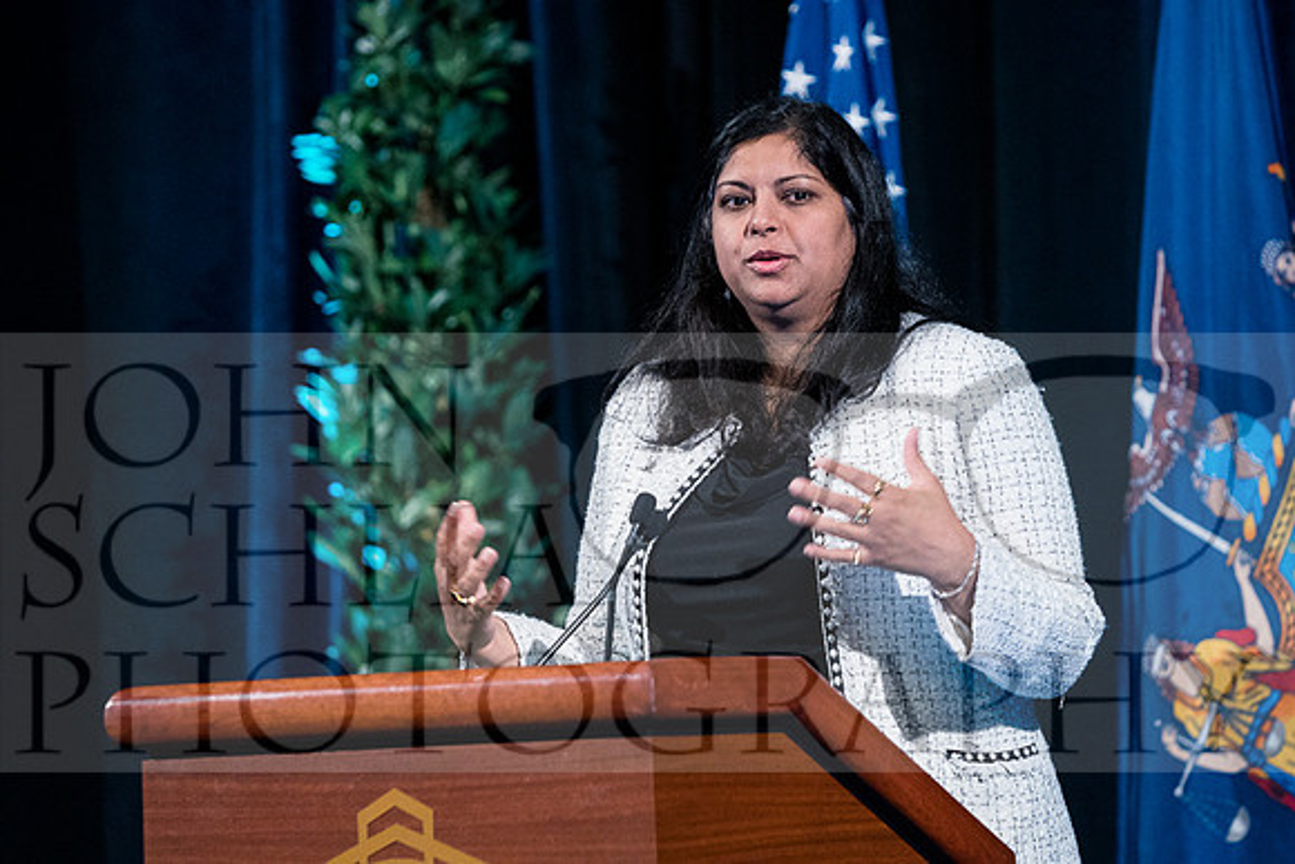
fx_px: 10794
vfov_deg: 4.6
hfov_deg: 6.9
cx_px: 648
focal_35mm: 300
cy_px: 432
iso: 3200
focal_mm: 200
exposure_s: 1/125
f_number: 3.5
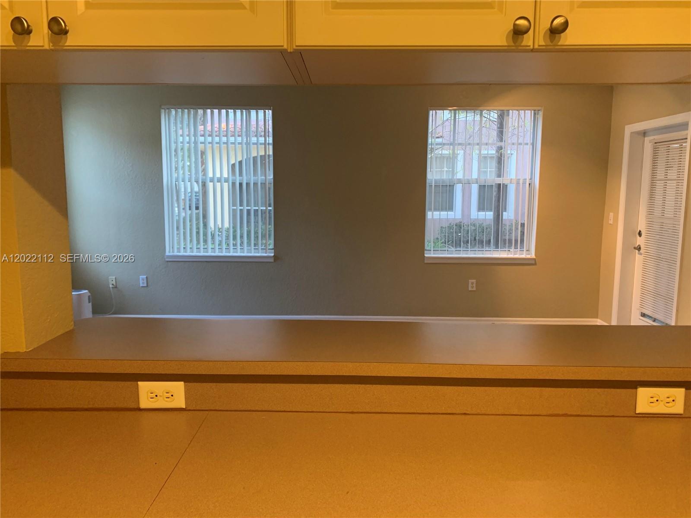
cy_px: 259
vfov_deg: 53.1
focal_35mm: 26
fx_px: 519
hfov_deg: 67.3
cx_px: 346
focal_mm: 4.25
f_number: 1.8
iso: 200
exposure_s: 1/60
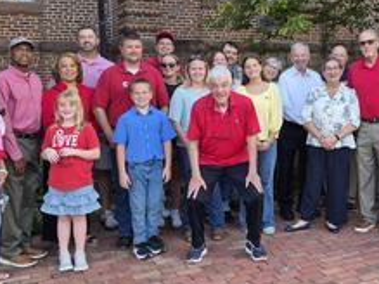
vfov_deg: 34.2
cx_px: 246
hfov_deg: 44.3
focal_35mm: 42
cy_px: 109
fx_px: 460
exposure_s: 1/180
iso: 32
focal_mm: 5.4
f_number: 1.8
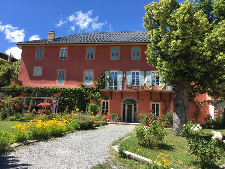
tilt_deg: +9.8
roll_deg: -4.0
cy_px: 84
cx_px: 112
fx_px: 188
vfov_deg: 48.2
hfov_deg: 61.7
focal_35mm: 29
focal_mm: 4.15
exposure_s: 1/894
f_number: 2.2
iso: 25
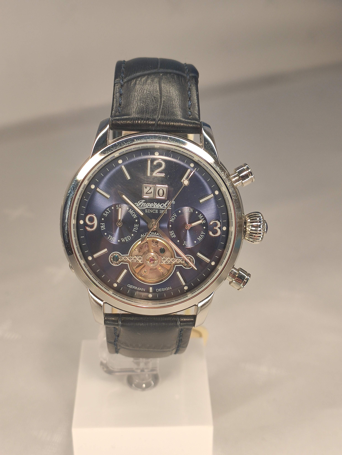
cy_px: 228
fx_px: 685
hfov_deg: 28.0
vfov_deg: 36.8
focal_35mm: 52
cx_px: 171
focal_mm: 4.77
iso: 169
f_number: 1.75
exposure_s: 1/100
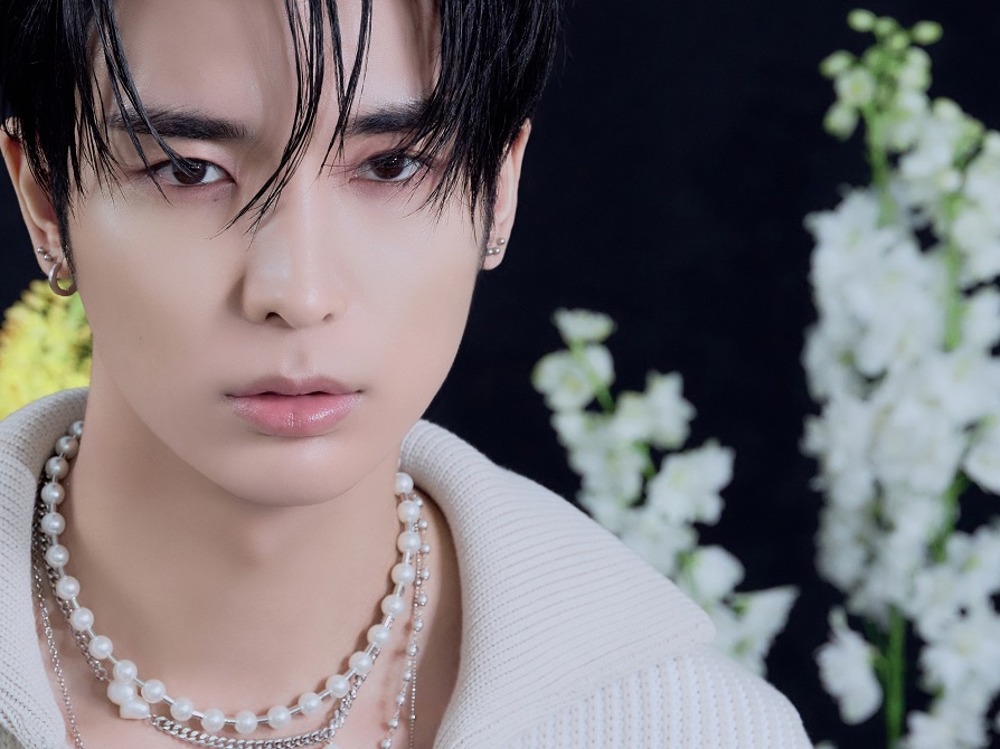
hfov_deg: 11.6
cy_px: 405
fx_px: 4910
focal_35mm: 170
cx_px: 279
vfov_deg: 8.7
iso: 640
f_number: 4
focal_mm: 53.1
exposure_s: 1/160
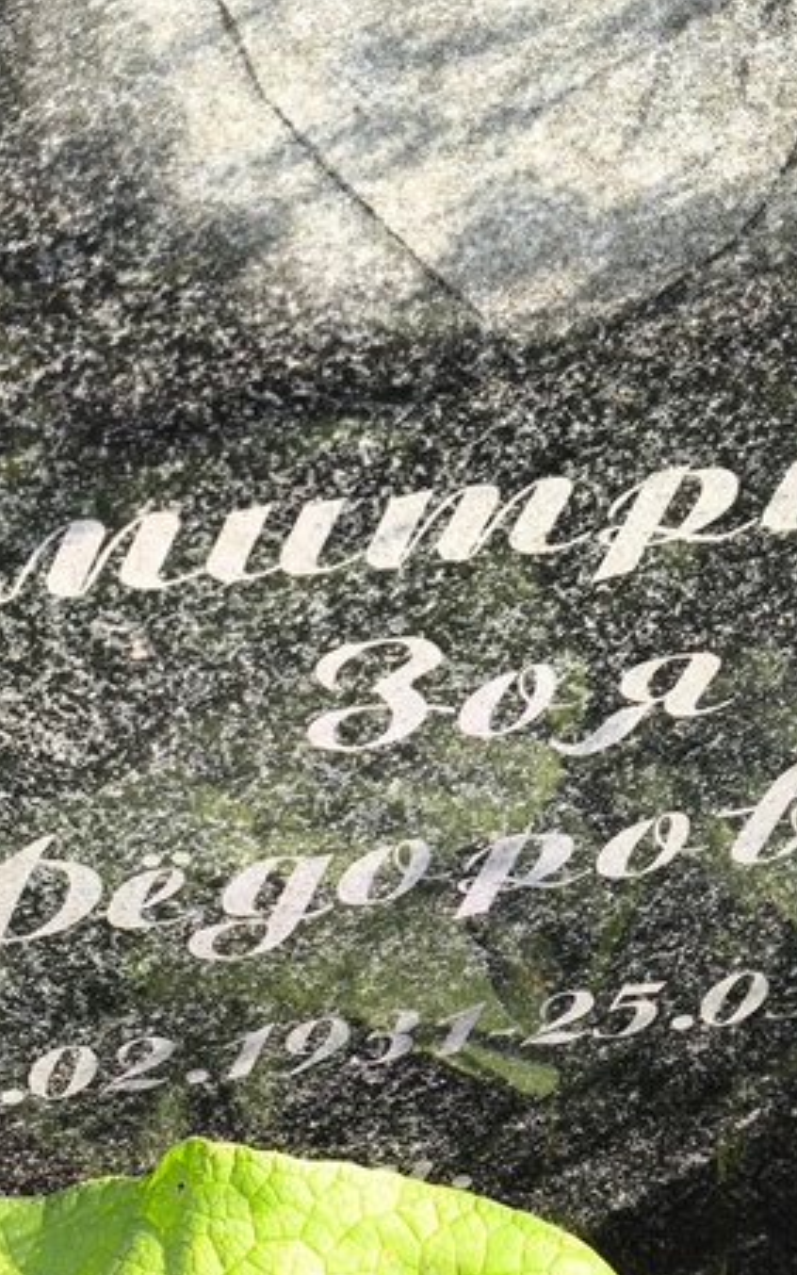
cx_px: 473
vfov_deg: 22.1
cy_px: 560
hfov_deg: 13.9
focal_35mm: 94
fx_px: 3266
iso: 50
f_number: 1.7
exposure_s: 1/191
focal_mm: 4.71
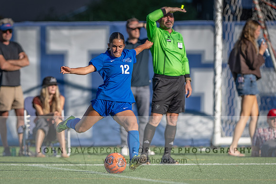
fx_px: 5964
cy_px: 113
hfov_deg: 2.7
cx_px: 98
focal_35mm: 778
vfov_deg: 1.8
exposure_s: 1/1000
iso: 64
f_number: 3.2
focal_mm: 400
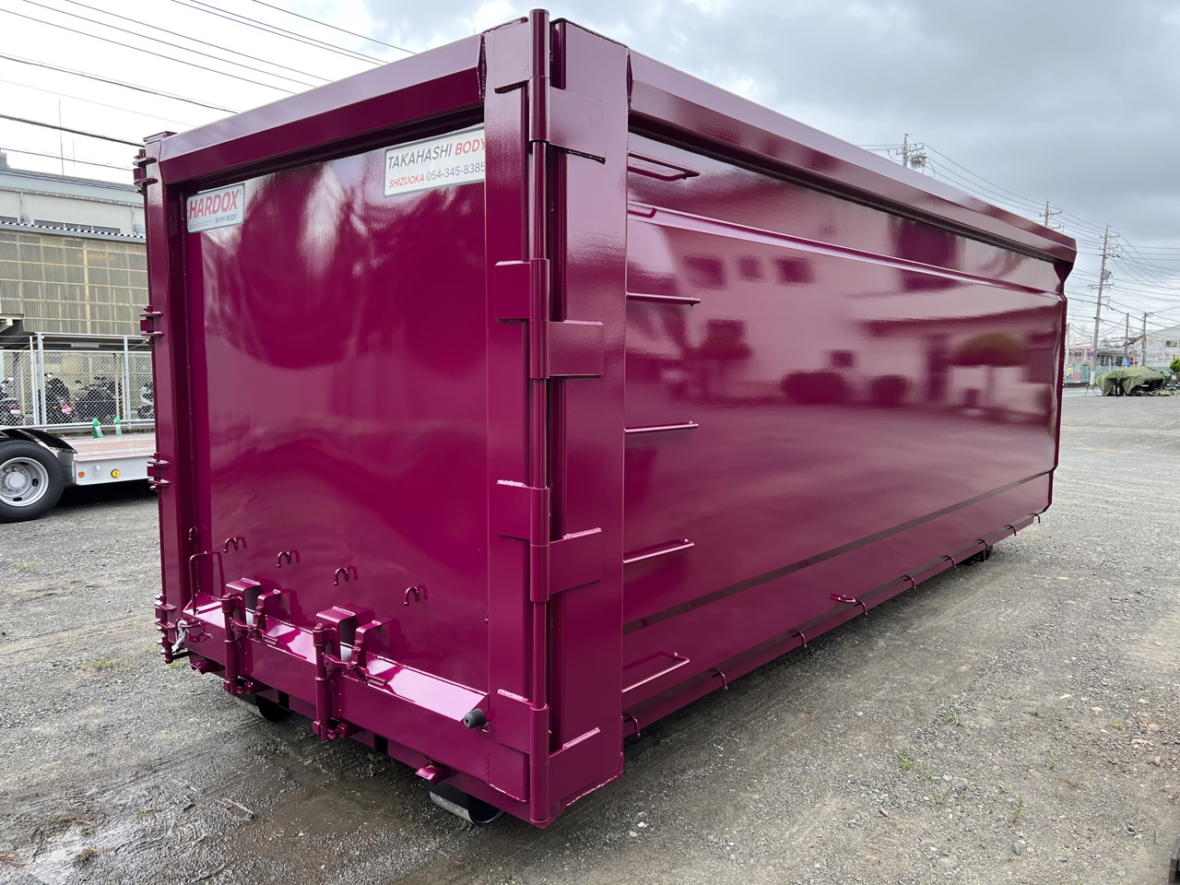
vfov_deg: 53.1
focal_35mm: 26
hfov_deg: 67.3
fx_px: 886
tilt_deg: -4.6
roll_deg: +0.2
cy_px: 442
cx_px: 590
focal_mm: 5.7
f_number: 1.5
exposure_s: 1/173
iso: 50
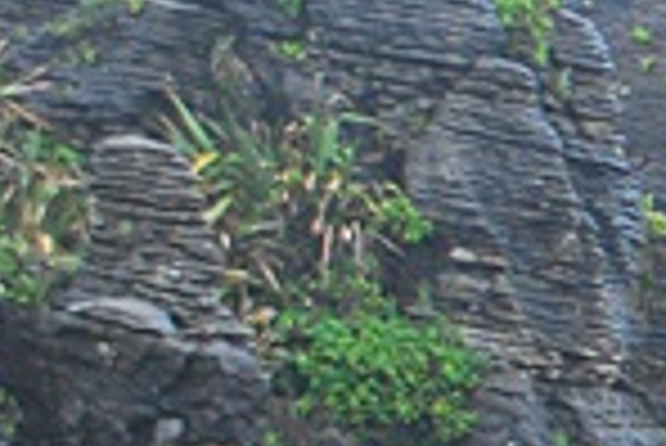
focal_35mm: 284
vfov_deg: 4.8
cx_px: 1598
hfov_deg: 6.9
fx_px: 5254
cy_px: 703
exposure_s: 1/100
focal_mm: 35
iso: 400
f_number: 4.5
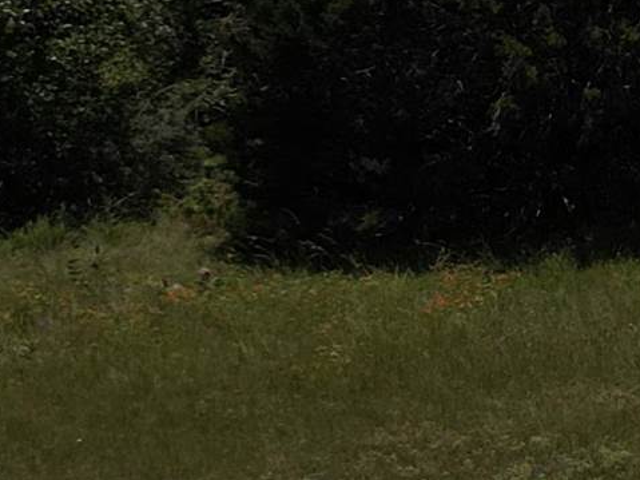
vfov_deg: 9.6
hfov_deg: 10.1
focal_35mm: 154
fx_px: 2847
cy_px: 185
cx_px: 1829
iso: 100
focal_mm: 6.72
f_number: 1.7
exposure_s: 1/100
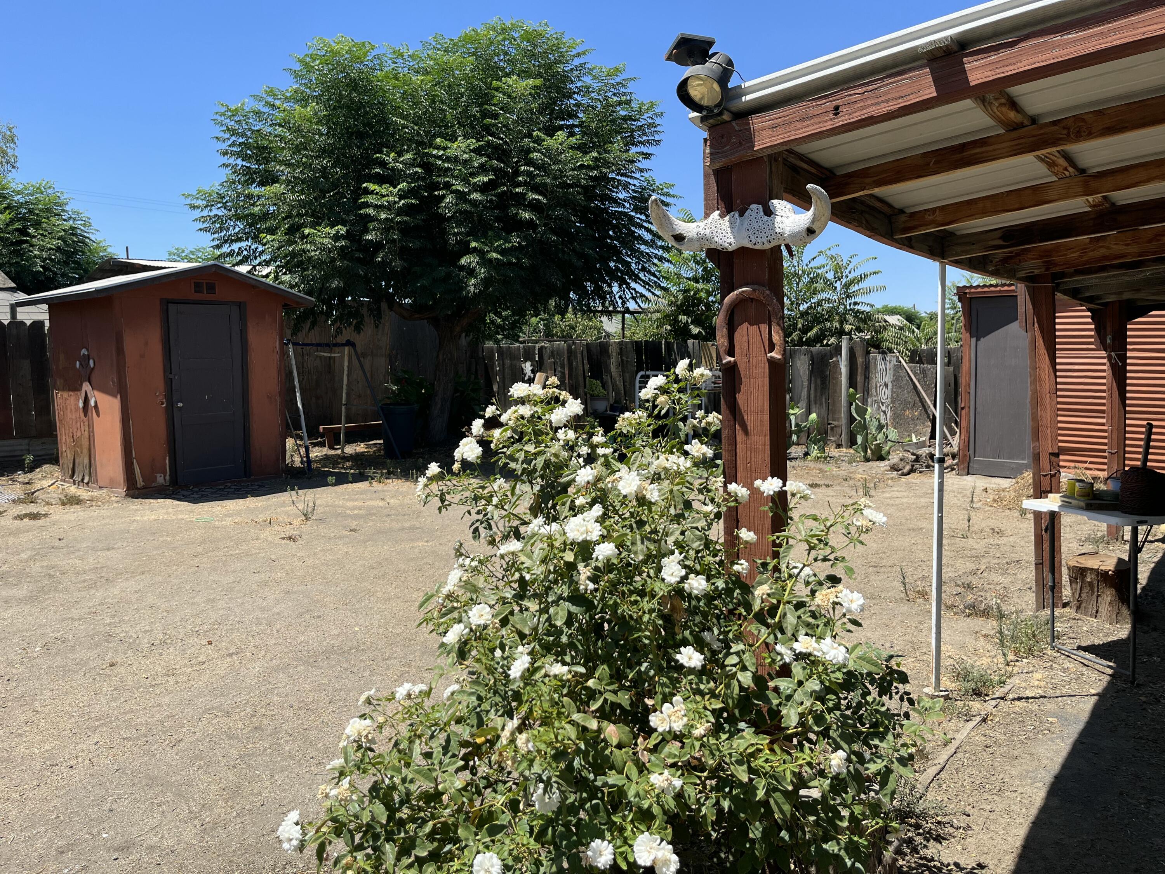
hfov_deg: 67.3
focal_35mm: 26
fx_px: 875
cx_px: 582
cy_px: 437
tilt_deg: -4.3
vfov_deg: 53.1
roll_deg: -0.1
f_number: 1.6
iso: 50
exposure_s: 1/2632
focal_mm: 5.1
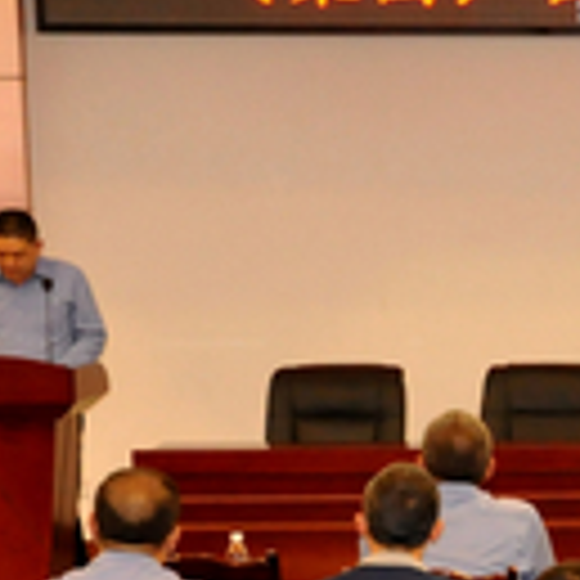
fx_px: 2805
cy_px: 567
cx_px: 1007
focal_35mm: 148
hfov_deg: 11.1
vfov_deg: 11.7
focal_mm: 25
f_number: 5
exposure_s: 1/60
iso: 2000
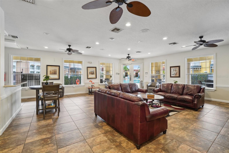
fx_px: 95
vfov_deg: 77.3
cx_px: 114
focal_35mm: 15
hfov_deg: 100.4
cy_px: 76
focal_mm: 10
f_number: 8
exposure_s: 1/13
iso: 400
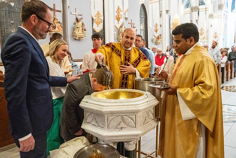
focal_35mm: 30
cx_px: 118
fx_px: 200
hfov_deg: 61.1
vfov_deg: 43.0
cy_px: 79
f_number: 4.5
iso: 5000
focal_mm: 30.5
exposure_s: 1/60
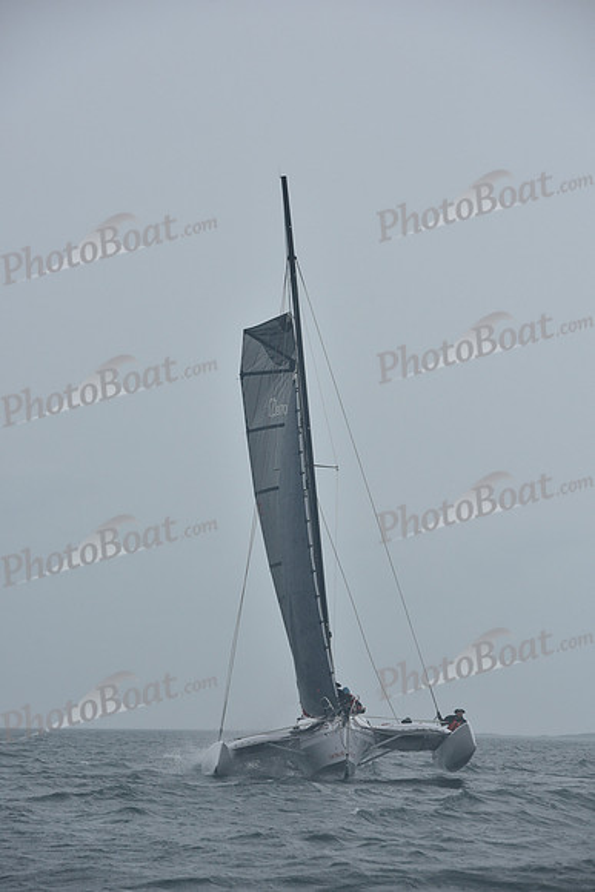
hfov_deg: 8.6
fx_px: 3964
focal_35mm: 160
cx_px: 298
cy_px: 446
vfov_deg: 12.8
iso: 320
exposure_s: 1/1000
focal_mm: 160
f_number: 8
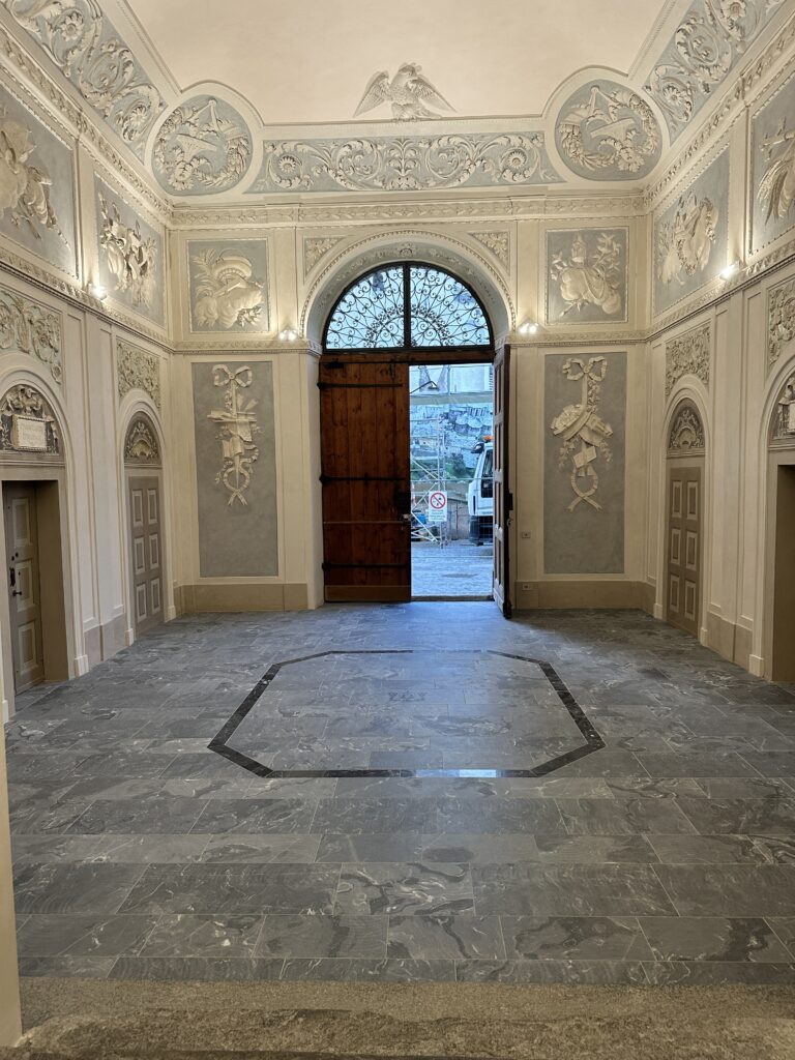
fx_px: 735
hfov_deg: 56.8
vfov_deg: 71.6
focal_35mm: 24
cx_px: 398
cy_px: 530
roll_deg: +0.6
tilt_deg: -3.1
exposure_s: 1/50
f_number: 1.78
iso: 200
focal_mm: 6.86
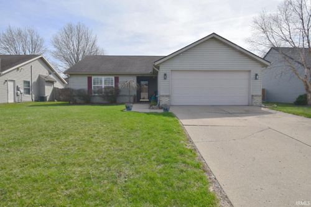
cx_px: 156
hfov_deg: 90.0
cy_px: 104
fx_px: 155
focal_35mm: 18
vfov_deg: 67.3
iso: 320
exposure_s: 1/500
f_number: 11
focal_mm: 12
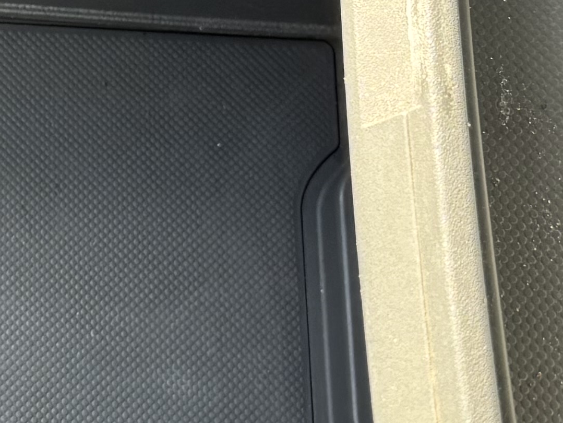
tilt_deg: -66.6
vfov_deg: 11.6
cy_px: 14
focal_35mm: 127
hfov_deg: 14.9
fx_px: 2066
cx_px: -130
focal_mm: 6.76
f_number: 1.78
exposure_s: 1/153
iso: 100
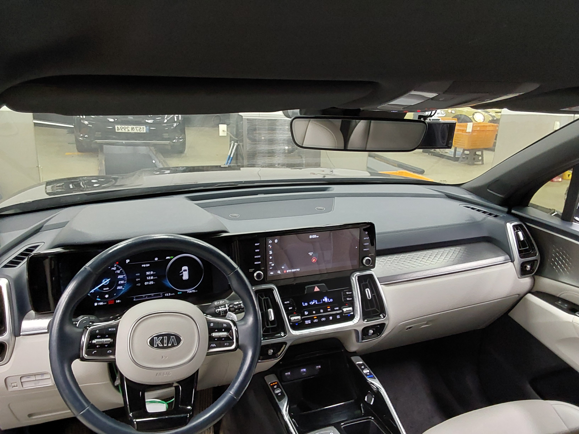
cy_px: 217
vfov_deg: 49.7
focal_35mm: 28
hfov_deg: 63.4
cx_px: 290
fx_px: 468
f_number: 1.9
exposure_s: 1/40
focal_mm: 2.91
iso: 320
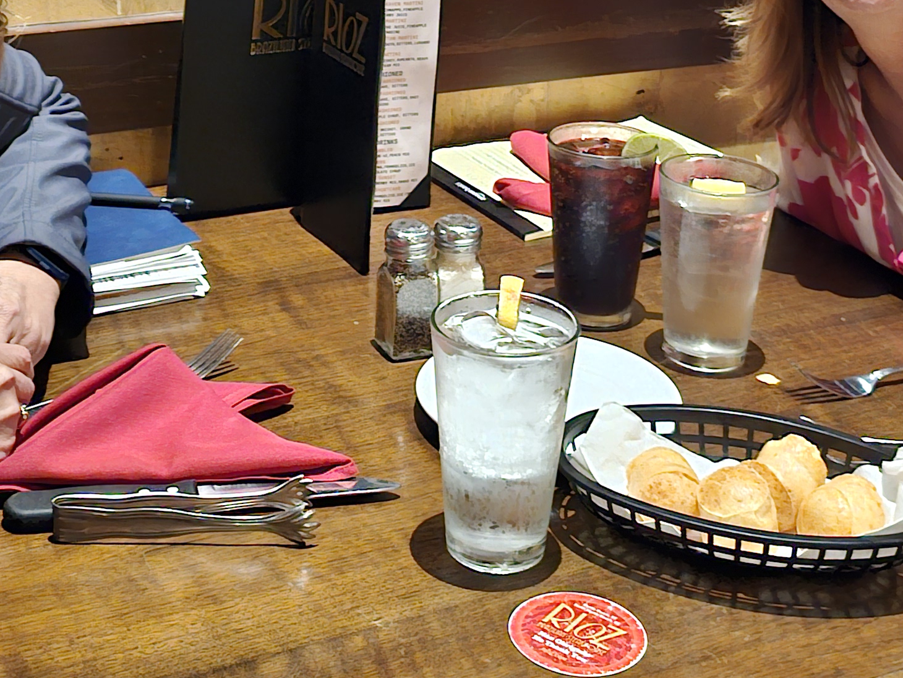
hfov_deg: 30.6
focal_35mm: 63
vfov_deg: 22.3
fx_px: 1643
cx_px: 346
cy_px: -16
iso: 1000
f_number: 1.7
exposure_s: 1/15
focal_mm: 6.3
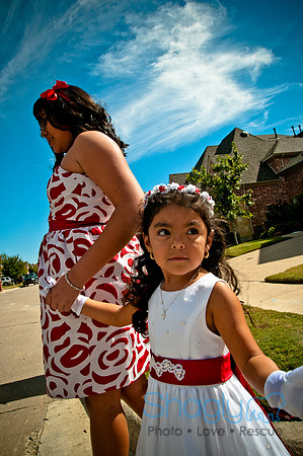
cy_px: 228
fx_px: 323
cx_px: 152
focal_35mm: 26
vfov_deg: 70.5
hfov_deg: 50.3
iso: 400
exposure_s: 1/500
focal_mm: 17
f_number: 14
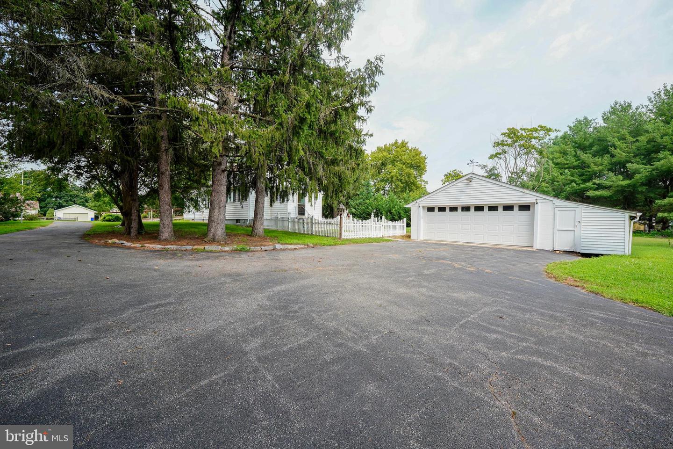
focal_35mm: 15
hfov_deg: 100.4
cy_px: 224
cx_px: 336
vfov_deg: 77.3
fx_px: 280
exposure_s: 1/100
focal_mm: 10
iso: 100
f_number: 5
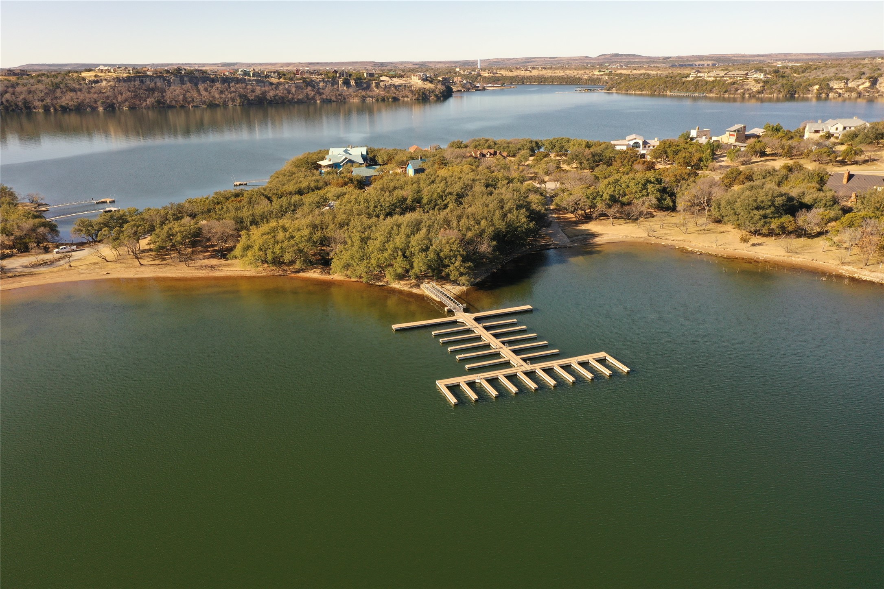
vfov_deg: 46.4
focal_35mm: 28
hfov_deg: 65.5
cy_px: 294
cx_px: 442
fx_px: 688
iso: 100
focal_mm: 10.26
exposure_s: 1/320
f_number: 5.6
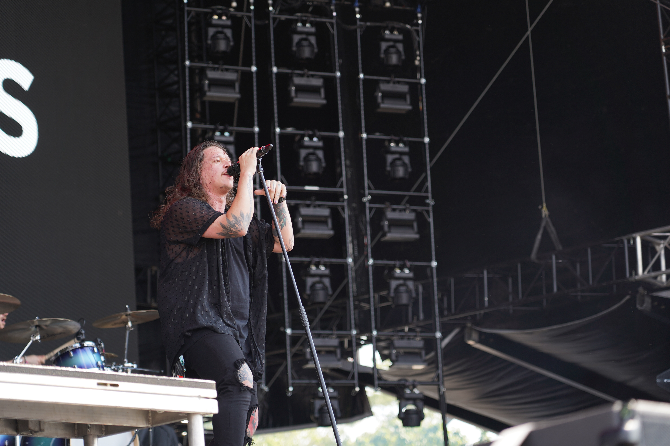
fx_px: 1954
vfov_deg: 13.0
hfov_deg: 19.5
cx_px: 335
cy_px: 223
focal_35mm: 105
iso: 100
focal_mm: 105
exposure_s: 1/125
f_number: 4
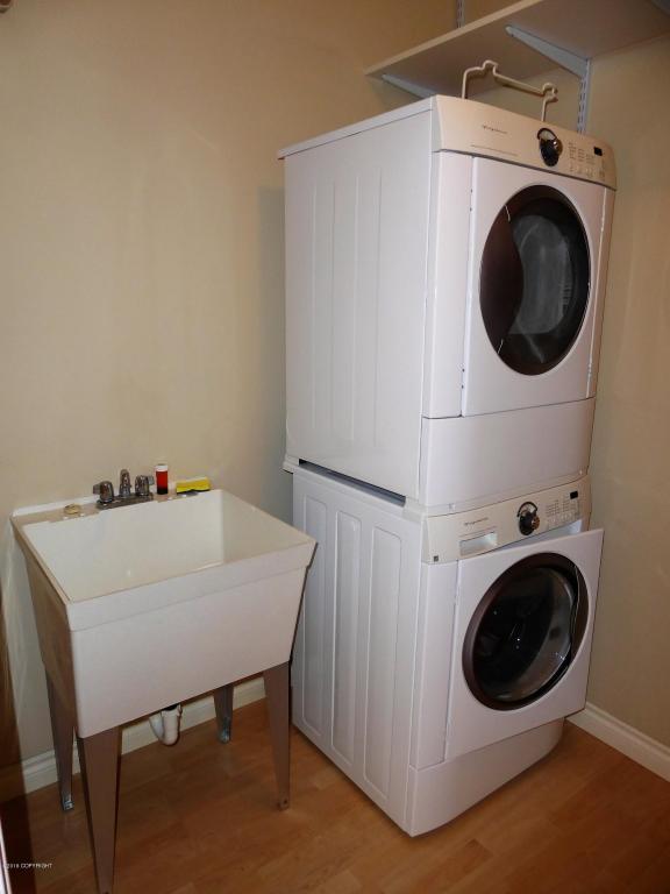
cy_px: 447
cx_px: 335
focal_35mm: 25
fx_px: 645
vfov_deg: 69.4
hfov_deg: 54.9
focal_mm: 4.3
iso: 100
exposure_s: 1/60
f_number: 3.3
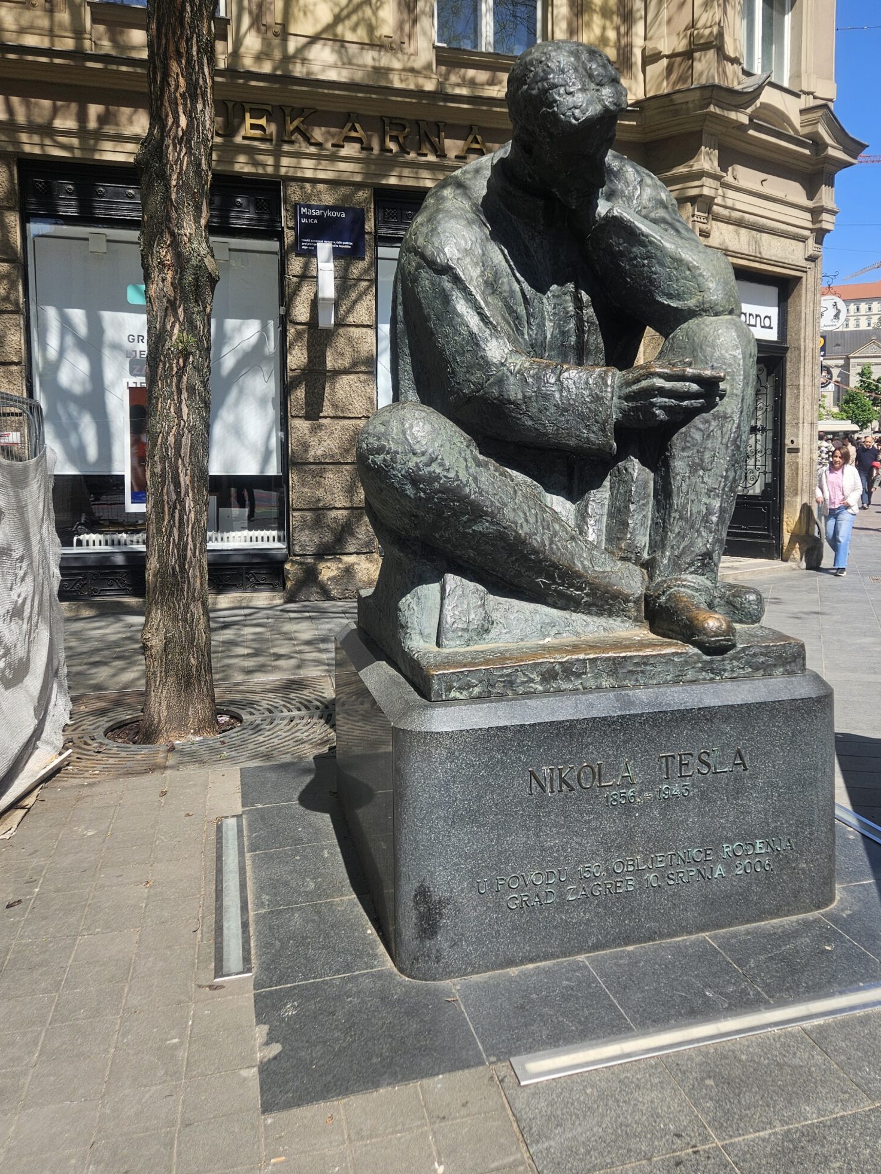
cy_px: 498
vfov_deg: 59.7
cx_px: 567
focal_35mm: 30
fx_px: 1018
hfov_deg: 46.3
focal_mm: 5.4
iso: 25
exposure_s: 1/1195
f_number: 1.8
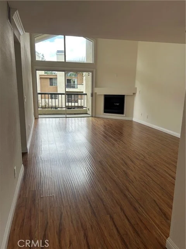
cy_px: 124
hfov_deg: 53.1
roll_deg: -1.6
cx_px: 93
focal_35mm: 26
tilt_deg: -10.2
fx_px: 186
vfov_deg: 67.3
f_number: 1.5
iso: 50
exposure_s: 1/426
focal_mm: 5.7
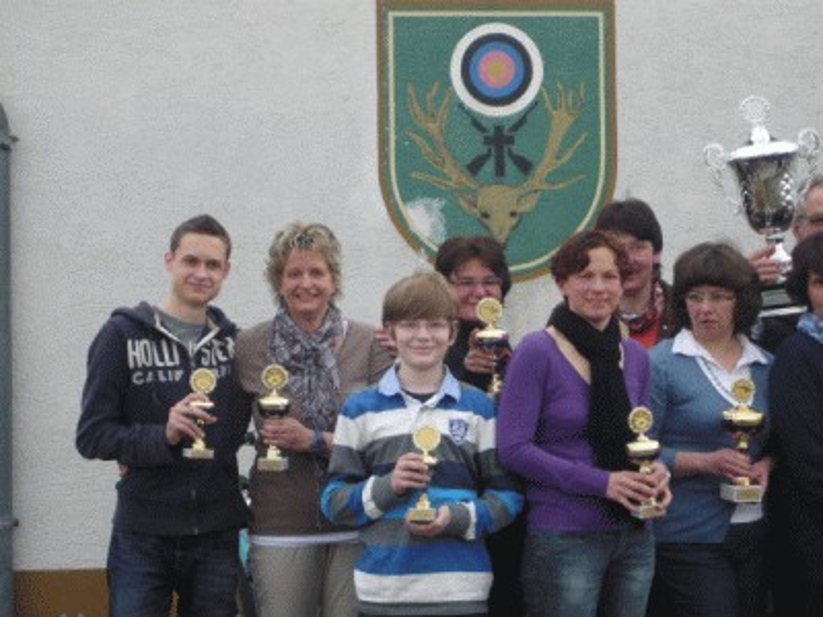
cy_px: 308
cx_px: 412
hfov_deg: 19.6
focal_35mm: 100
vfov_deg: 14.8
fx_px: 2378
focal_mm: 16.4
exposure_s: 1/250
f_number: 5.6
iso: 320
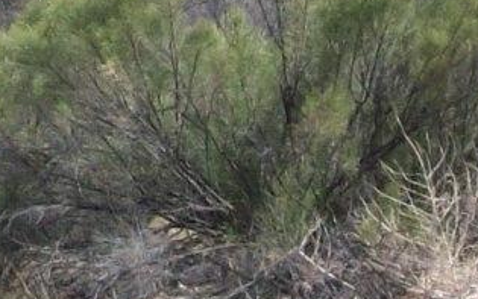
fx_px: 3049
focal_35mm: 234
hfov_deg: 8.9
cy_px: -363
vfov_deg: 5.5
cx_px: 9
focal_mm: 5.7
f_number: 5.5
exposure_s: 1/309
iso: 64
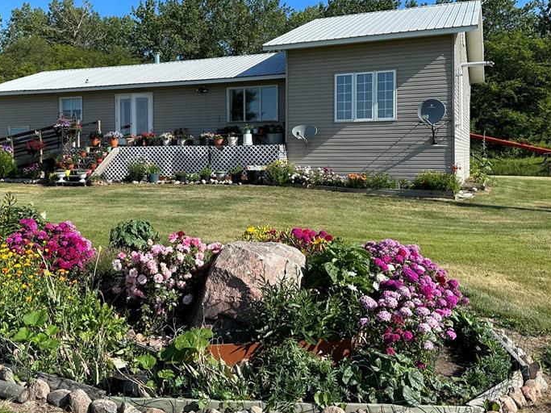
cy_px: 154
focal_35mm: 36
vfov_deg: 39.4
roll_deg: +0.3
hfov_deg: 50.9
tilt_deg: -1.1
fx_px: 573
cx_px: 211
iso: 80
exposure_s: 1/3717
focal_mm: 6.86
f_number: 1.78
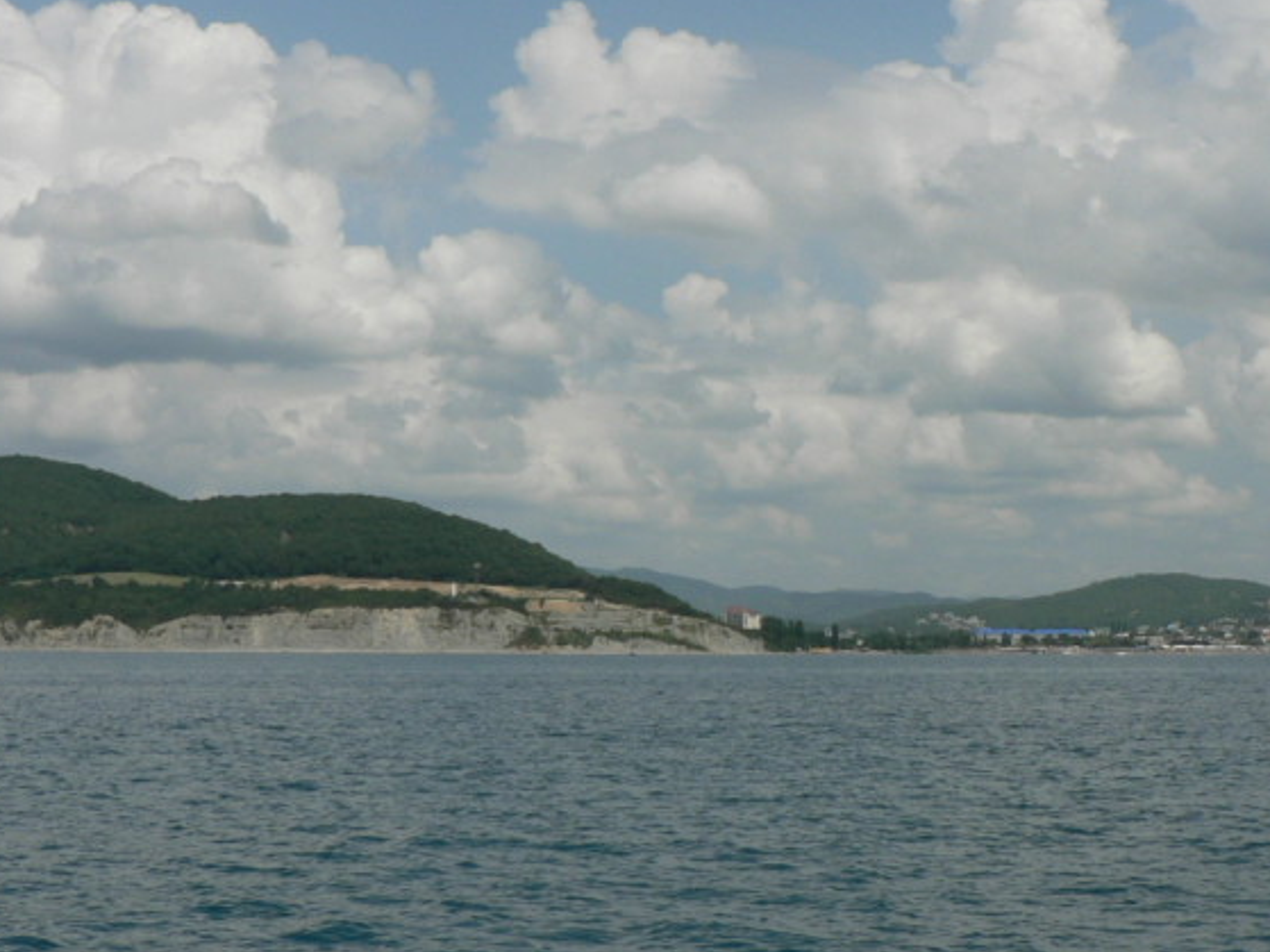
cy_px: 500
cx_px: 695
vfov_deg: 22.2
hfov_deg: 29.4
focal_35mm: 66
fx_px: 2421
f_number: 5.6
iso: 80
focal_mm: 6
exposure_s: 1/800
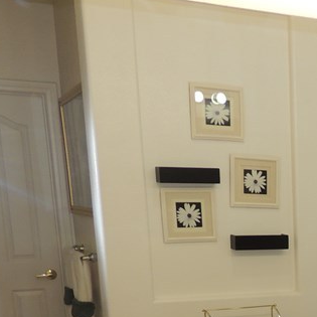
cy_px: 362
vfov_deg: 23.3
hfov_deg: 21.9
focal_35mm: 69
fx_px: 715
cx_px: 437
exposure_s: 1/40
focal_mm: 4.3
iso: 100
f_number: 3
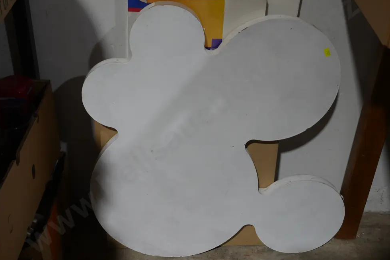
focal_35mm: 50
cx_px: 192
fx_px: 542
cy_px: 126
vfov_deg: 27.0
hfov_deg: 39.6
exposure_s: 1/60
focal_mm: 23
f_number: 6.3
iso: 640
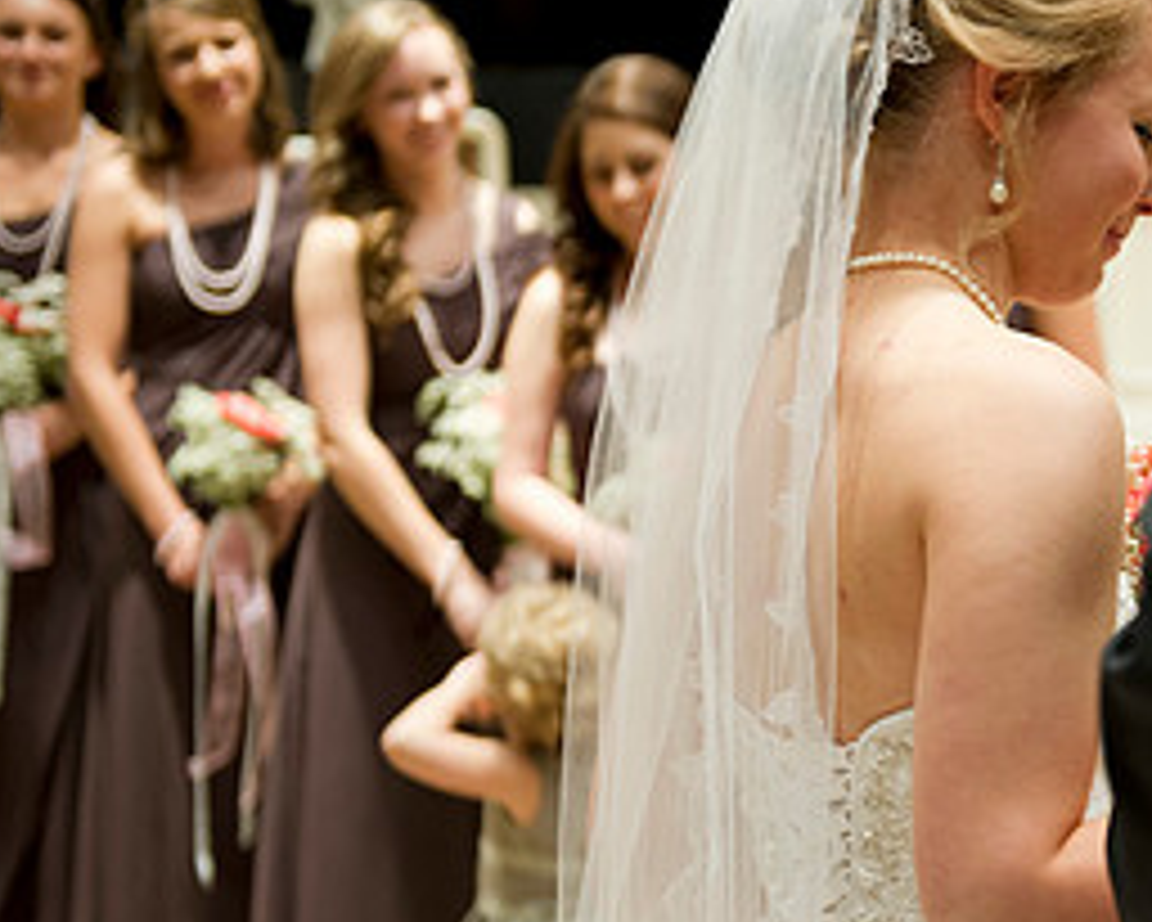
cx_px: 1210
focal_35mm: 102
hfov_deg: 18.2
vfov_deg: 15.1
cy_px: 472
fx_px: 3479
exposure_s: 1/100
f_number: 2.8
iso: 1600
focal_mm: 48
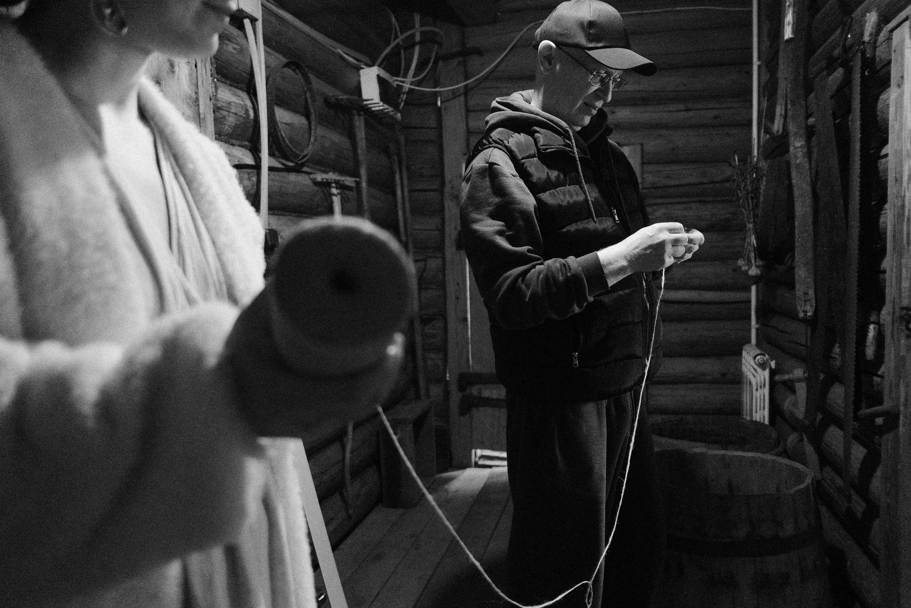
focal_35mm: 27
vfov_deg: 47.9
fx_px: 683
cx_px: 456
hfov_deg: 67.4
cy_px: 304
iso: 6400
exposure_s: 1/180
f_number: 2
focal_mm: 18
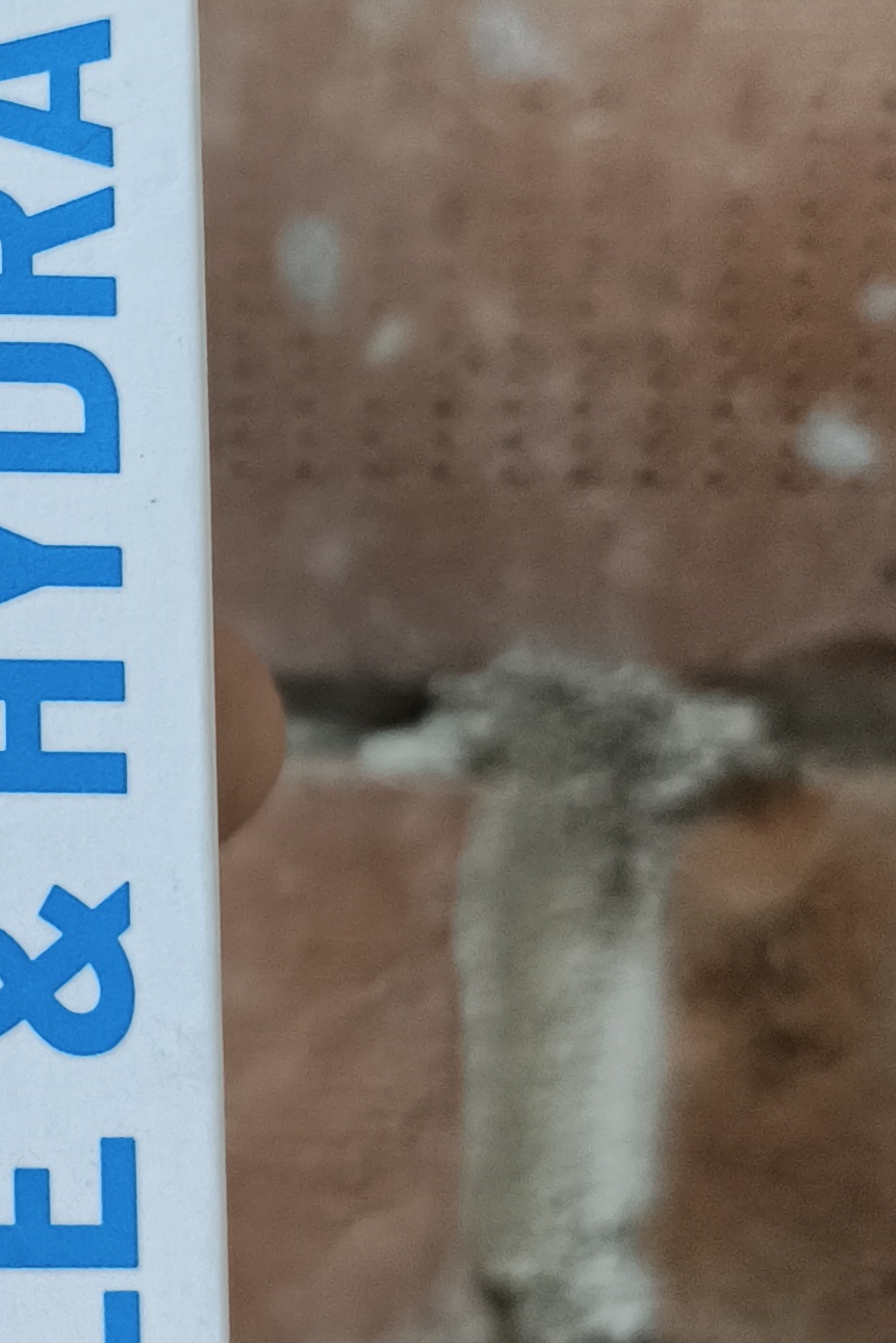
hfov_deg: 15.8
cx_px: -458
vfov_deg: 25.7
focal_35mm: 79
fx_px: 2948
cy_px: 682
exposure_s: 1/100
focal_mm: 5.56
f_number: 1.87
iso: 690
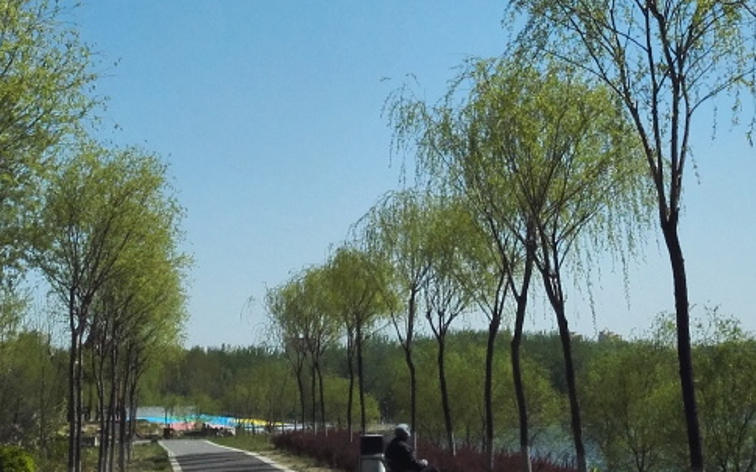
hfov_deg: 27.1
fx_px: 1566
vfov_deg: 15.9
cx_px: 397
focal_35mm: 76
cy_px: -210
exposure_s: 1/3390
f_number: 2
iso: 80
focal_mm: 3.8
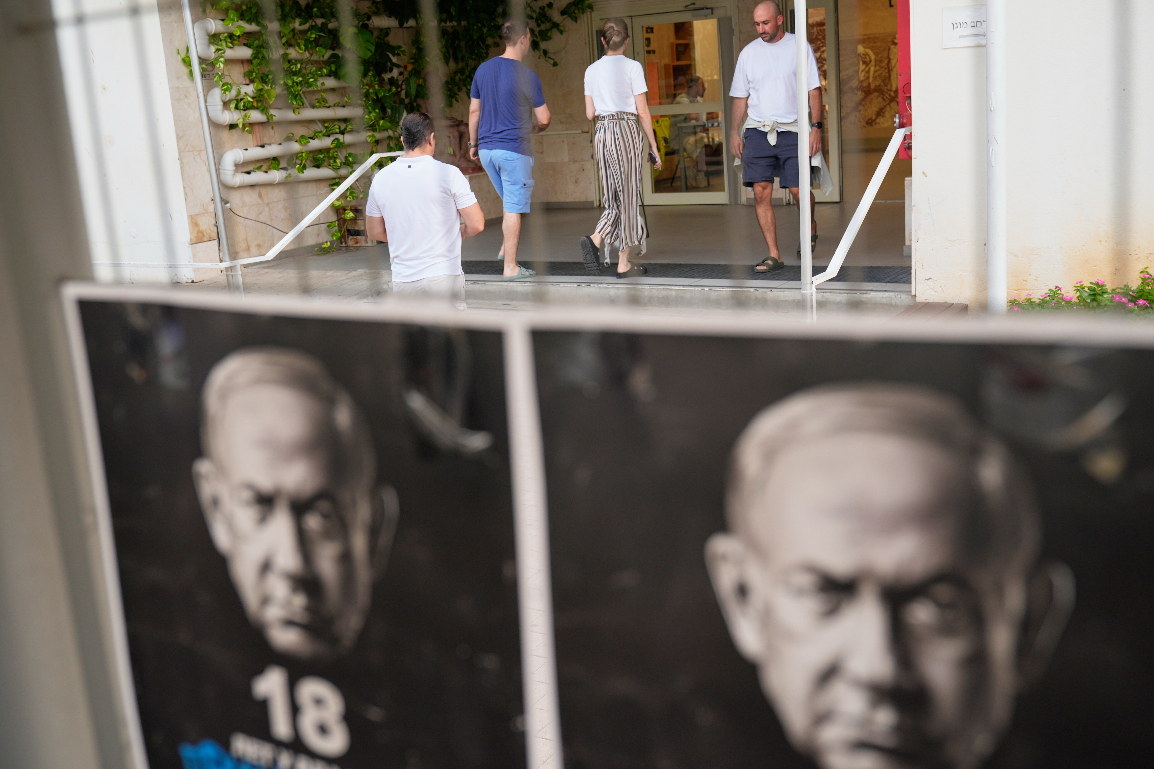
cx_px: 577
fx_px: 1218
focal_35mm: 38
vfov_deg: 35.1
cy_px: 384
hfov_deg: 50.7
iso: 250
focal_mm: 38
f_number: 4
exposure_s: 1/200
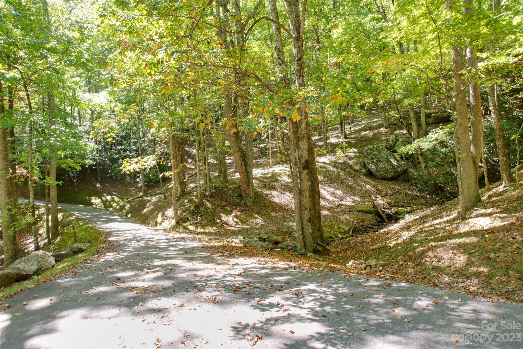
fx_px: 320
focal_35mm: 22
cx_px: 262
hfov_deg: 78.6
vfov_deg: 57.2
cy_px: 174
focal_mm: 8.38
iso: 100
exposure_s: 1/80
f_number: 2.8
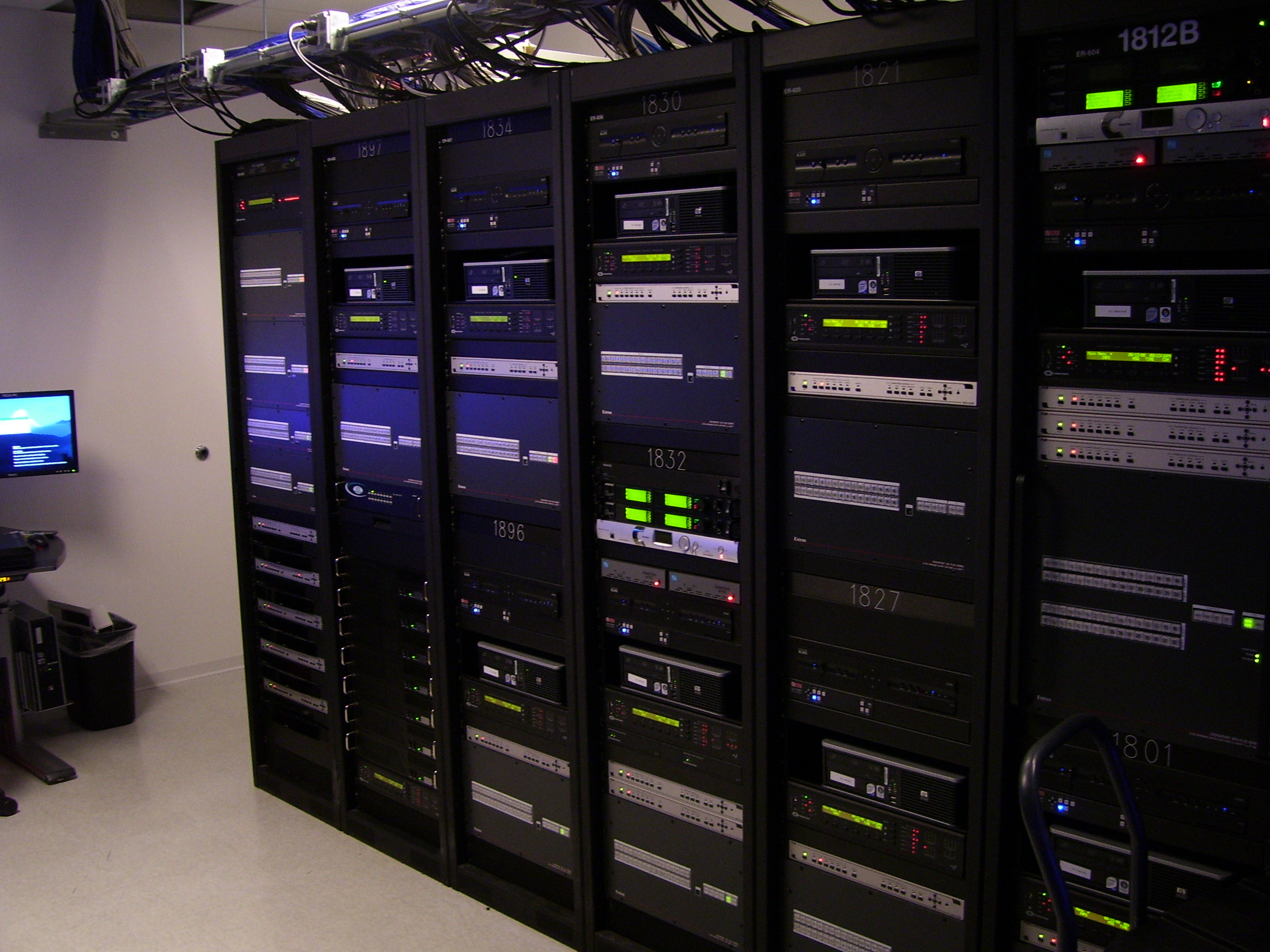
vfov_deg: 38.7
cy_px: 476
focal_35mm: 37
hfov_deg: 50.1
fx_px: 1357
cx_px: 635
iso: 160
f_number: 2.7
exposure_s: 1/8
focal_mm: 6
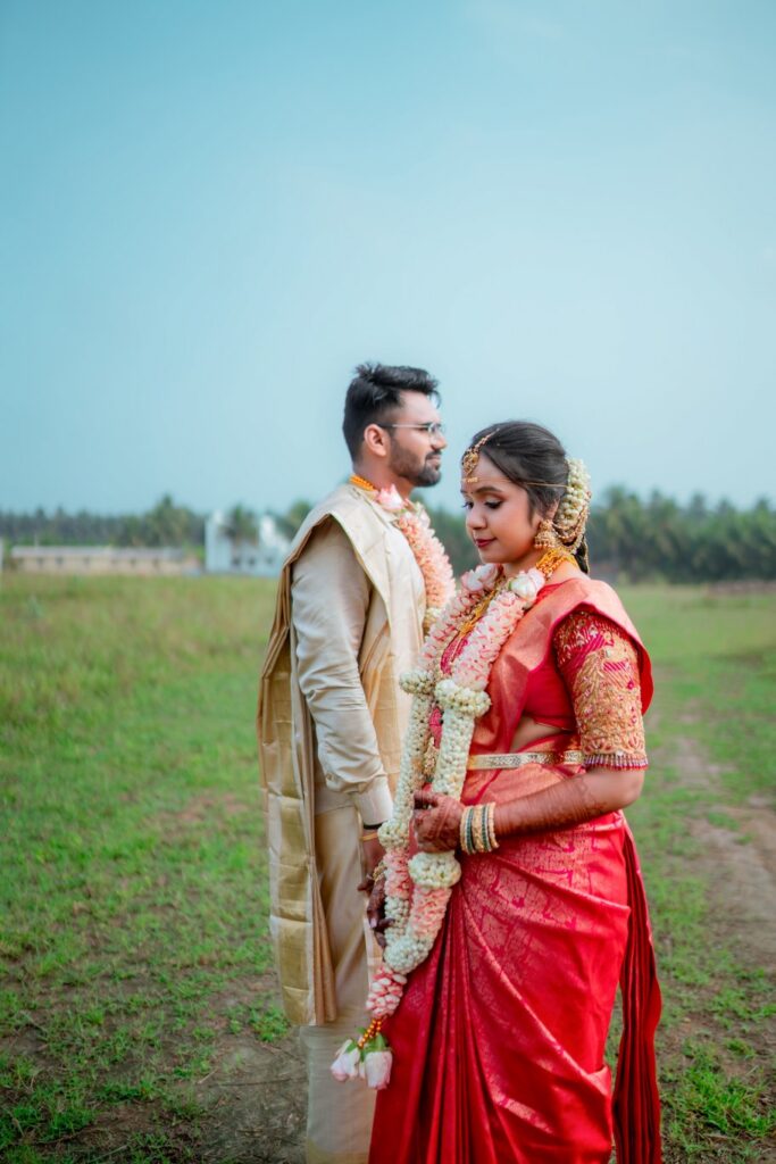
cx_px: 388
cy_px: 582
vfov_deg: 54.4
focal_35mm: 35
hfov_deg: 37.9
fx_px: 1131
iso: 100
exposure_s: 1/4000
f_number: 1.4
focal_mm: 35
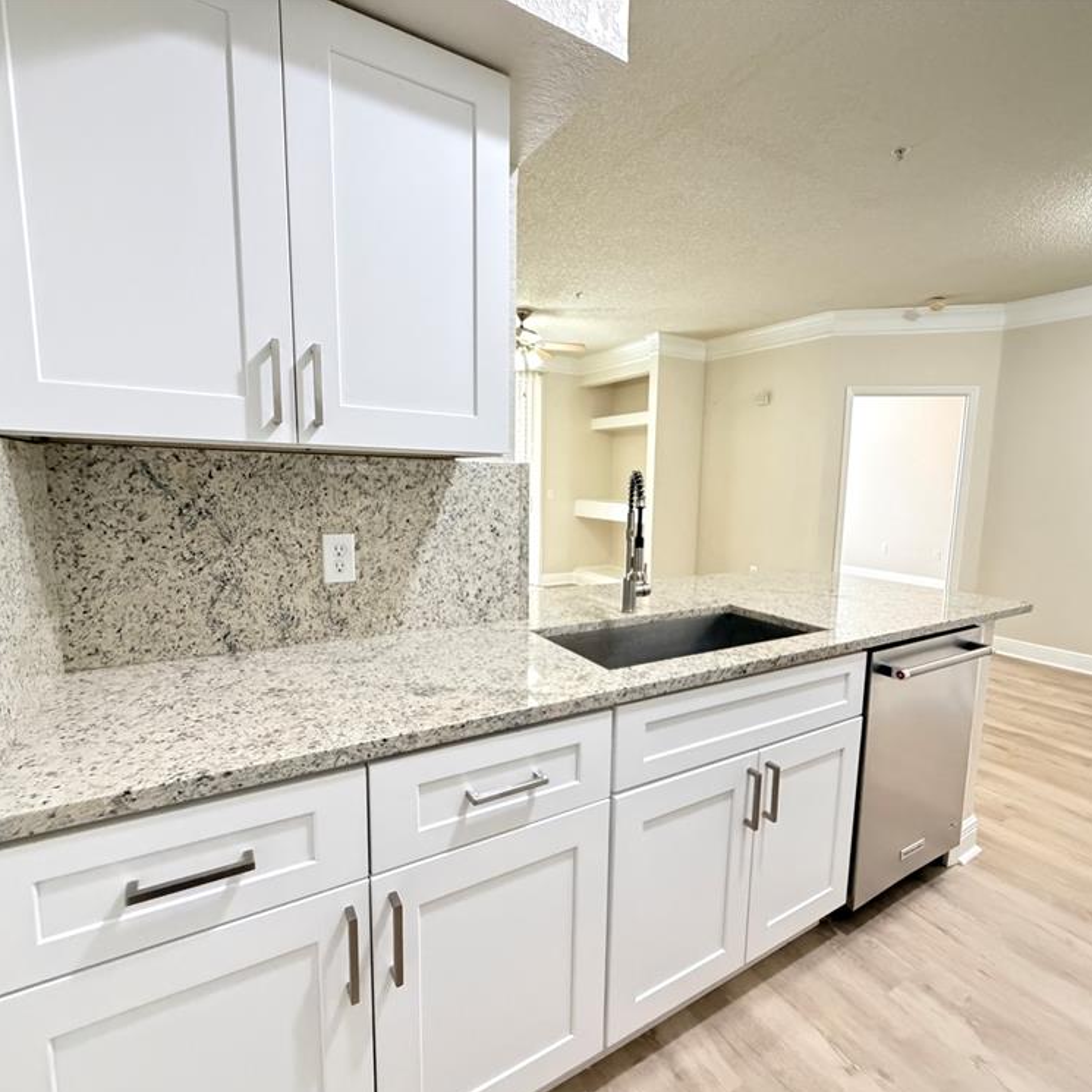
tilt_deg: -7.4
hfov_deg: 83.6
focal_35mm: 17
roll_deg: -0.6
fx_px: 607
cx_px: 608
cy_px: 560
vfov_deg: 84.0
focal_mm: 2.22
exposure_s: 1/40
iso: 1250
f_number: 2.2
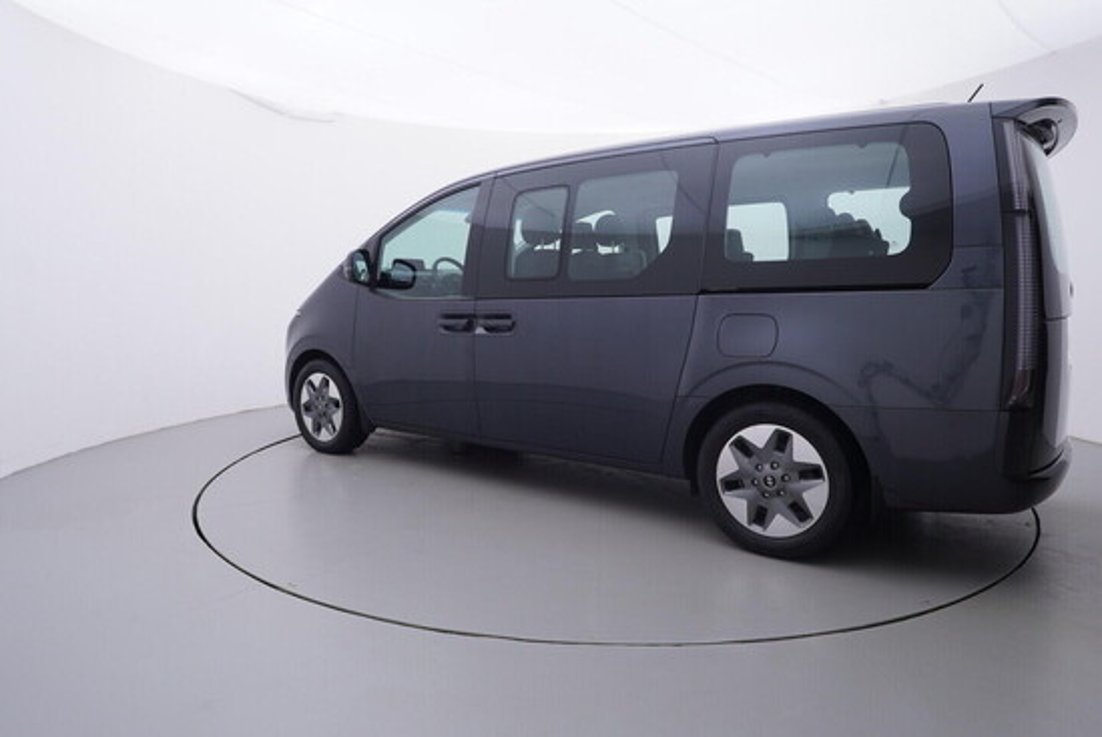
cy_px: 368
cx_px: 551
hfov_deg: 77.3
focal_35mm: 22
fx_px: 689
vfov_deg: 56.2
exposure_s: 1/80
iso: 200
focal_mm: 15
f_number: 5
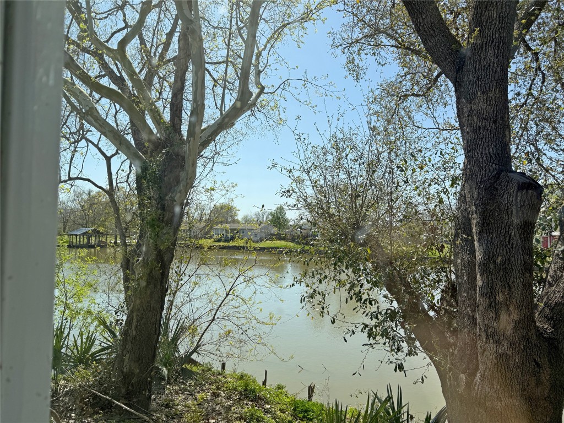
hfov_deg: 71.6
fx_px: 391
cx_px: 282
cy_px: 212
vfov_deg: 56.8
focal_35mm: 24
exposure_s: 1/3759
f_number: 1.78
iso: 80
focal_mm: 6.76
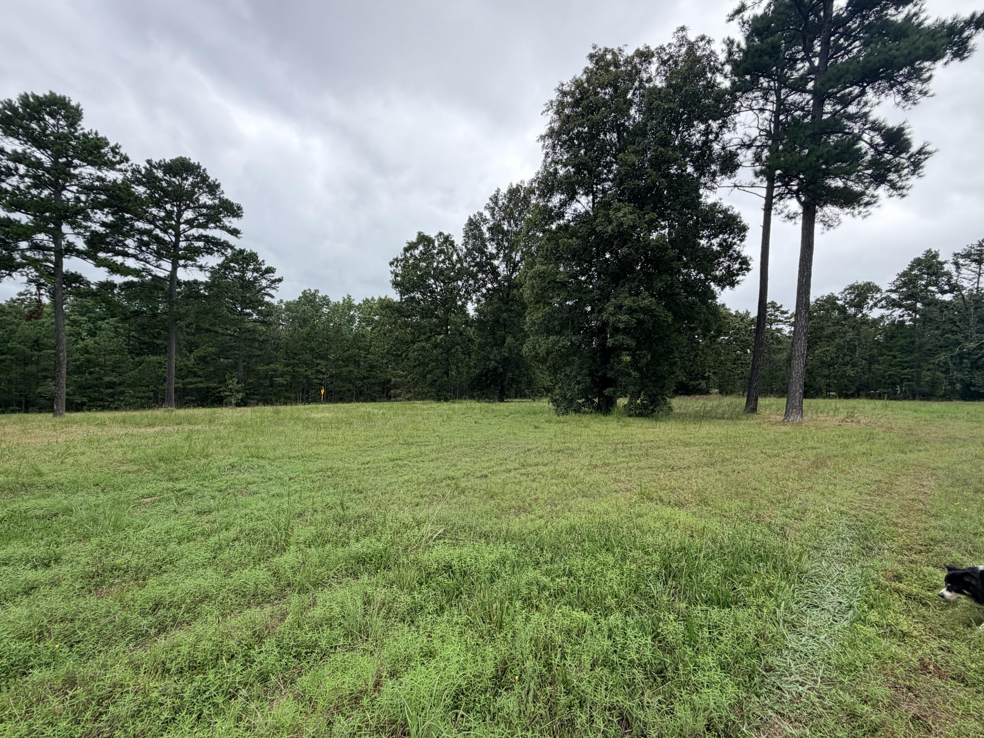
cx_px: 483
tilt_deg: -1.0
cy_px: 386
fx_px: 426
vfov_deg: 81.7
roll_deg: -3.2
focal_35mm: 15
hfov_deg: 98.2
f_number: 2.2
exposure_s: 1/638
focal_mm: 2.22
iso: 40
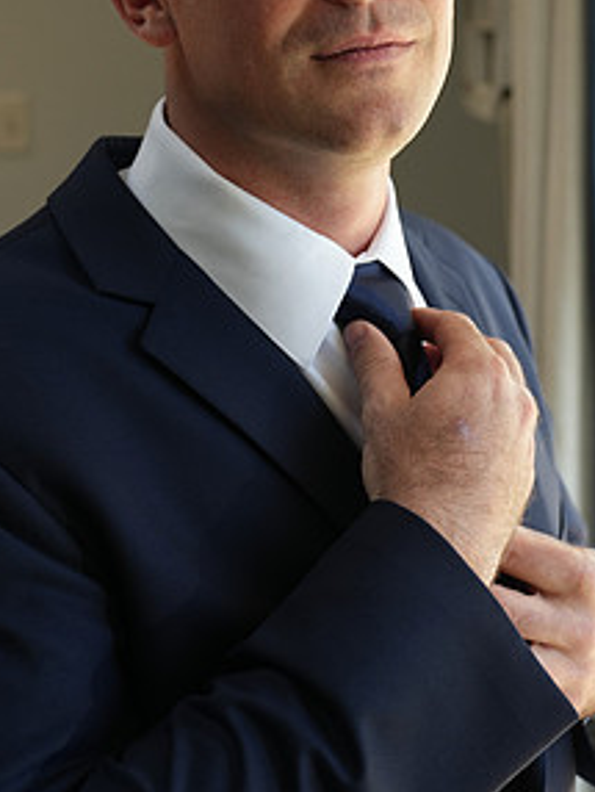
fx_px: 1739
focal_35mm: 76
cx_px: 381
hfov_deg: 19.4
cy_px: 269
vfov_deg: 25.5
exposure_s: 1/200
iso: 640
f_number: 4
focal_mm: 39
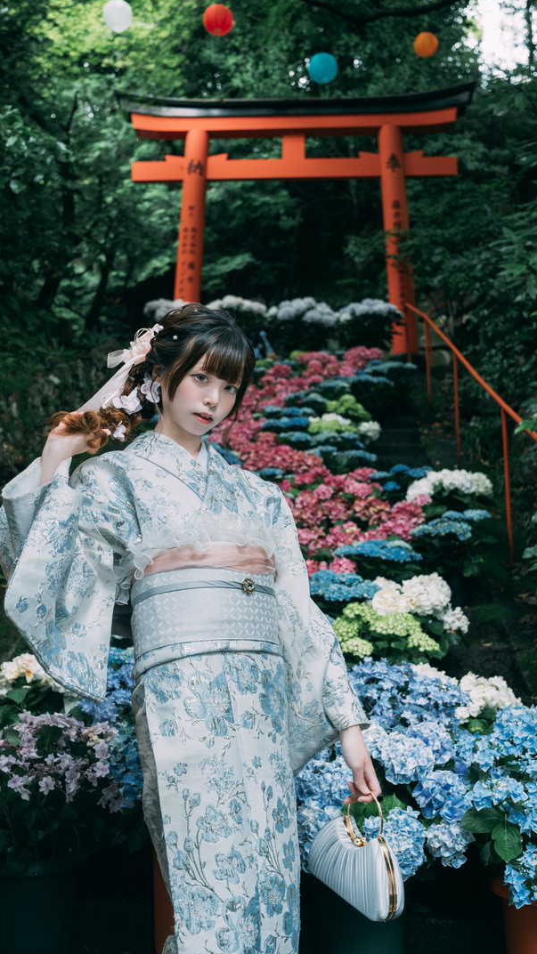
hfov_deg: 29.7
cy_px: 486
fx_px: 1013
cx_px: 277
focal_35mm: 40
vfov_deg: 50.5
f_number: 3.5
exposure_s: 1/100
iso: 80
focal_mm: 35
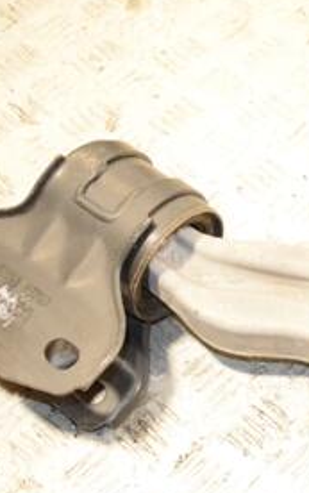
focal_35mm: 73
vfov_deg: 28.2
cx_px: 413
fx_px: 982
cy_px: 275
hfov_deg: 16.8
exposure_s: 1/125
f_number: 5
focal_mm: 22
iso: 800
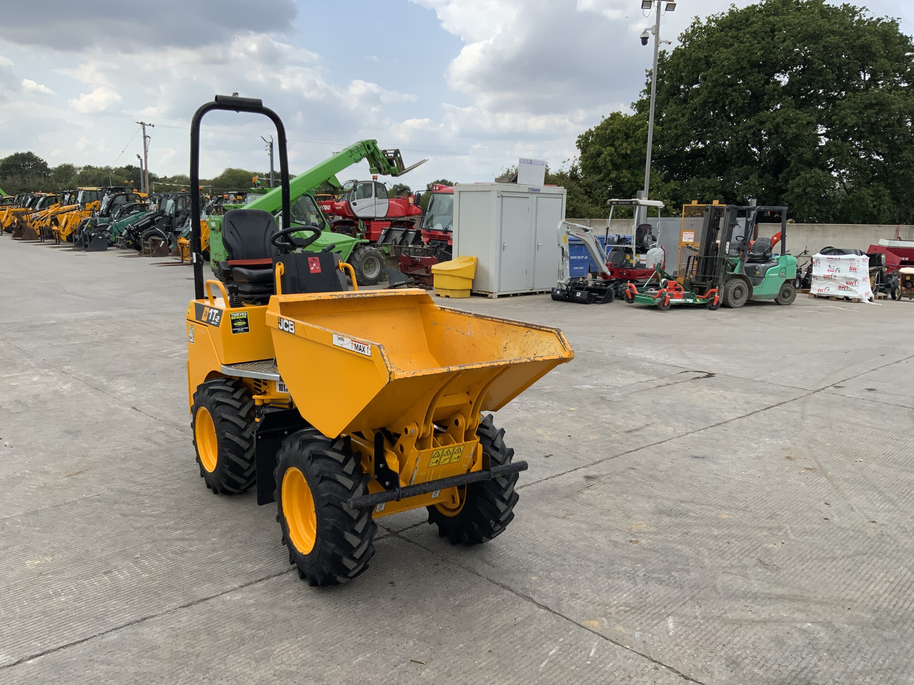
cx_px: 457
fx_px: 766
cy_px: 342
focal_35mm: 29
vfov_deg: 48.2
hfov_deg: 61.7
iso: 16
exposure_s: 1/1076
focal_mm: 3
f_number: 1.8
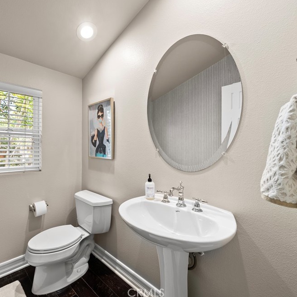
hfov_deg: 85.4
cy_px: 144
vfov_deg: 87.4
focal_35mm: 16
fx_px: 155
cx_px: 108
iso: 100
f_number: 8
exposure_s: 1/2
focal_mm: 12
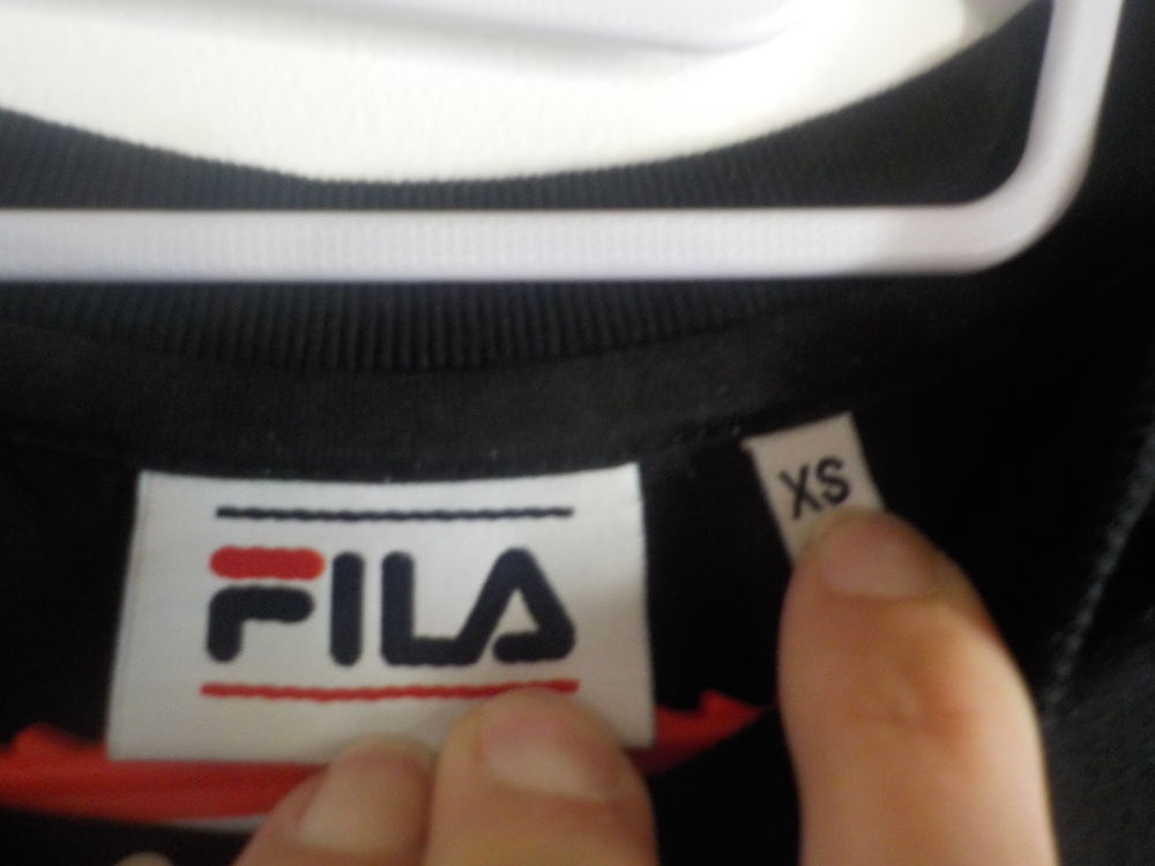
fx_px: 1001
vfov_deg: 46.8
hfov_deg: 60.0
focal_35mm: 30
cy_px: 433
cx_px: 578
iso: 400
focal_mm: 4.1
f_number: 3.3
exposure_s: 1/10
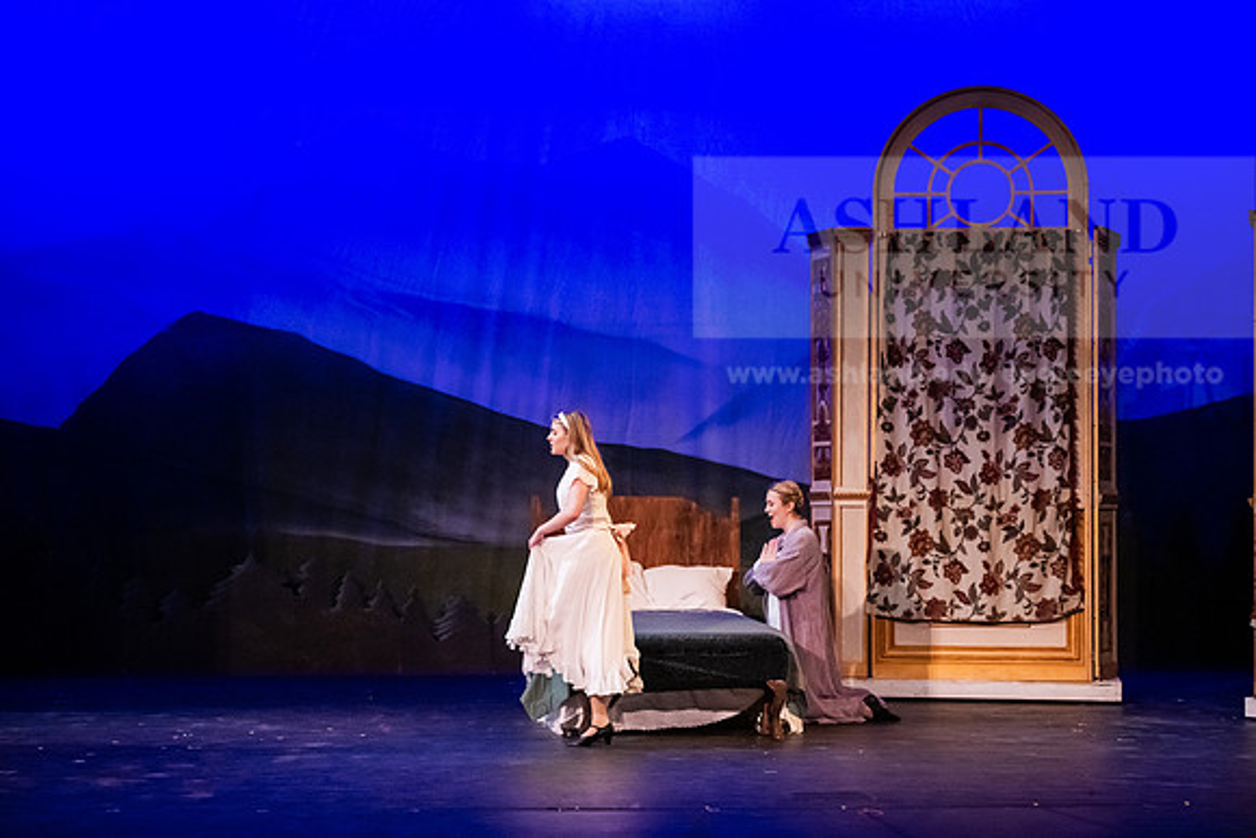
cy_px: 419
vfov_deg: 14.4
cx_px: 628
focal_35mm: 95
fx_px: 3315
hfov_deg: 21.5
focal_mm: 95
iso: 5000
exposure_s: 1/200
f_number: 2.8
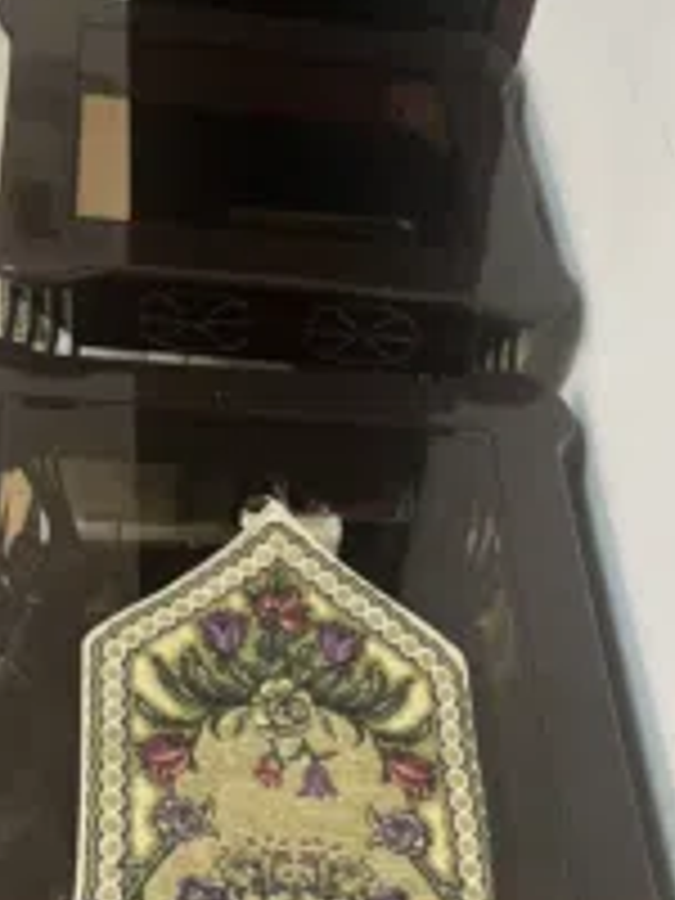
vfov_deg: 36.4
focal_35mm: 48
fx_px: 1248
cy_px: 860
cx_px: 382
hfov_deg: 30.2
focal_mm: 6.86
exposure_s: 1/60
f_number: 1.78
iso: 320
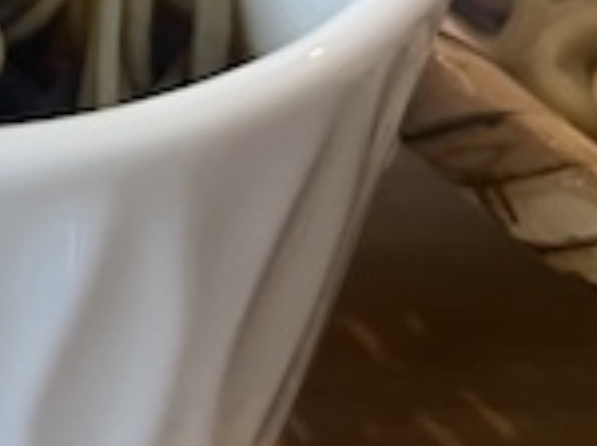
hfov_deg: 13.6
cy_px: -422
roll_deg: -1.0
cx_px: -199
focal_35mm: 139
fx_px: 2393
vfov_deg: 9.9
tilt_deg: -29.0
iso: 80
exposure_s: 1/60
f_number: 1.6
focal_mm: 5.1
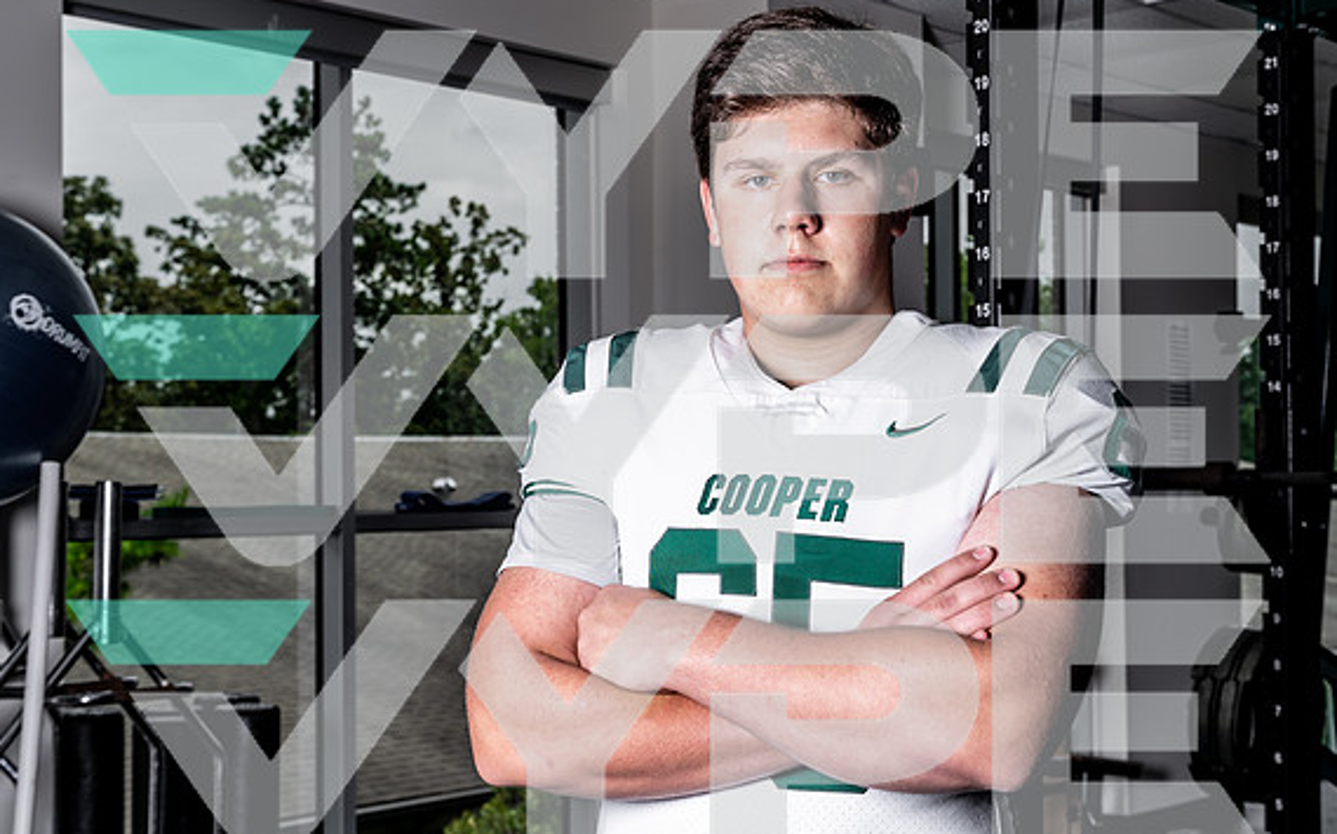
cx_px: 672
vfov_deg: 24.8
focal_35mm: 52
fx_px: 1894
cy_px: 440
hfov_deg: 38.9
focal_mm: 50
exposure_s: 1/250
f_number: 8
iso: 100
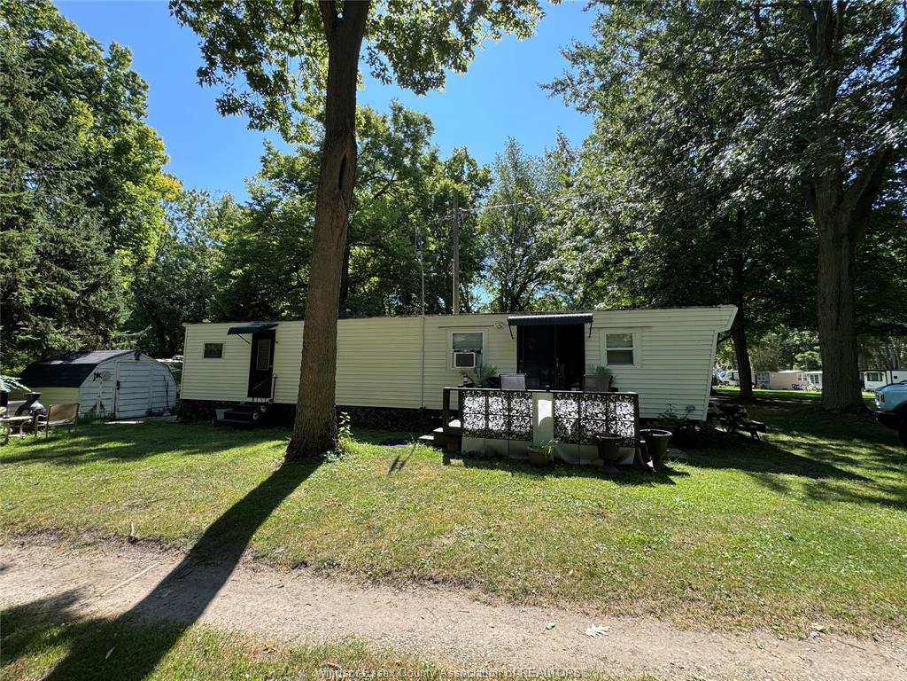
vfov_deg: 85.7
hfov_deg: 102.1
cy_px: 340
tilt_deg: +6.2
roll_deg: -0.9
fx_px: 367
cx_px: 454
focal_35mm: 14
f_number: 2.2
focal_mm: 2.22
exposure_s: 1/354
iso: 40
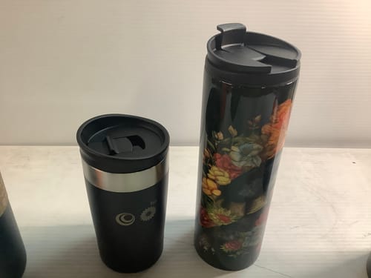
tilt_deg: -30.8
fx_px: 332
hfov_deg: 58.4
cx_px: 186
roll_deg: +0.8
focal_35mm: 31
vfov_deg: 45.4
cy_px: 139
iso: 125
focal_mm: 3.3
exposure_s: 1/50
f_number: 2.4
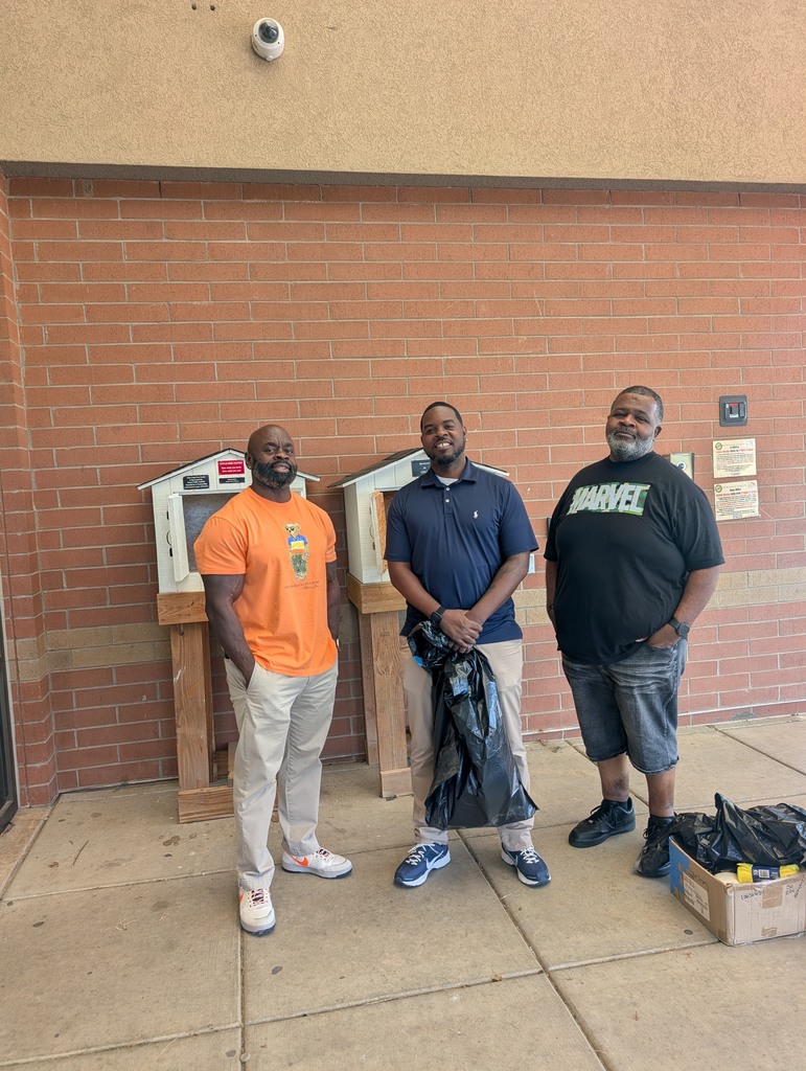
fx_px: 743
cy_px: 536
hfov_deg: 56.9
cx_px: 403
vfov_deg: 71.5
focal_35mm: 24
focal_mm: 6.9
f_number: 1.68
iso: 20
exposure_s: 1/42.9
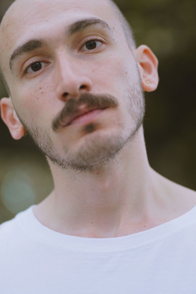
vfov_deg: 17.2
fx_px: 972
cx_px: 91
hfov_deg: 11.5
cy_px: 114
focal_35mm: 119
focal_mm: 85
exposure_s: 1/200
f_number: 1.8
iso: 1000
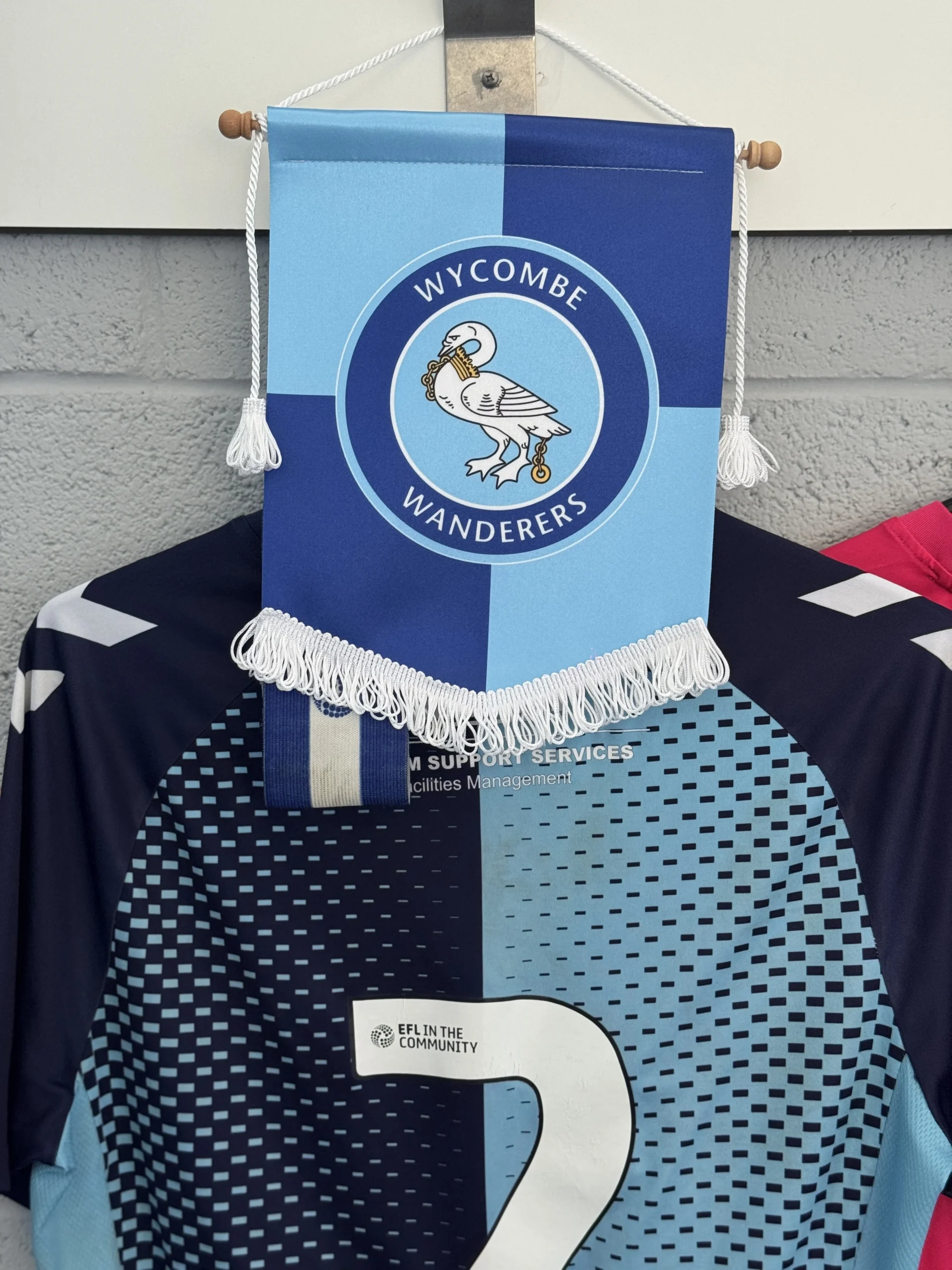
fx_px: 1760
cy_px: 635
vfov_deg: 39.7
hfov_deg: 30.3
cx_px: 476
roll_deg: -0.6
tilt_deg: -5.9
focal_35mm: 48
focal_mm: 6.76
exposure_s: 1/60
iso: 100
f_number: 1.78
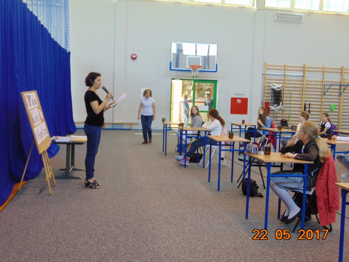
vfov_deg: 34.3
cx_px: 174
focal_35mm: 42
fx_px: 423
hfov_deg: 44.8
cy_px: 131
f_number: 3.3
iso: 200
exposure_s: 1/30
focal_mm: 7.6
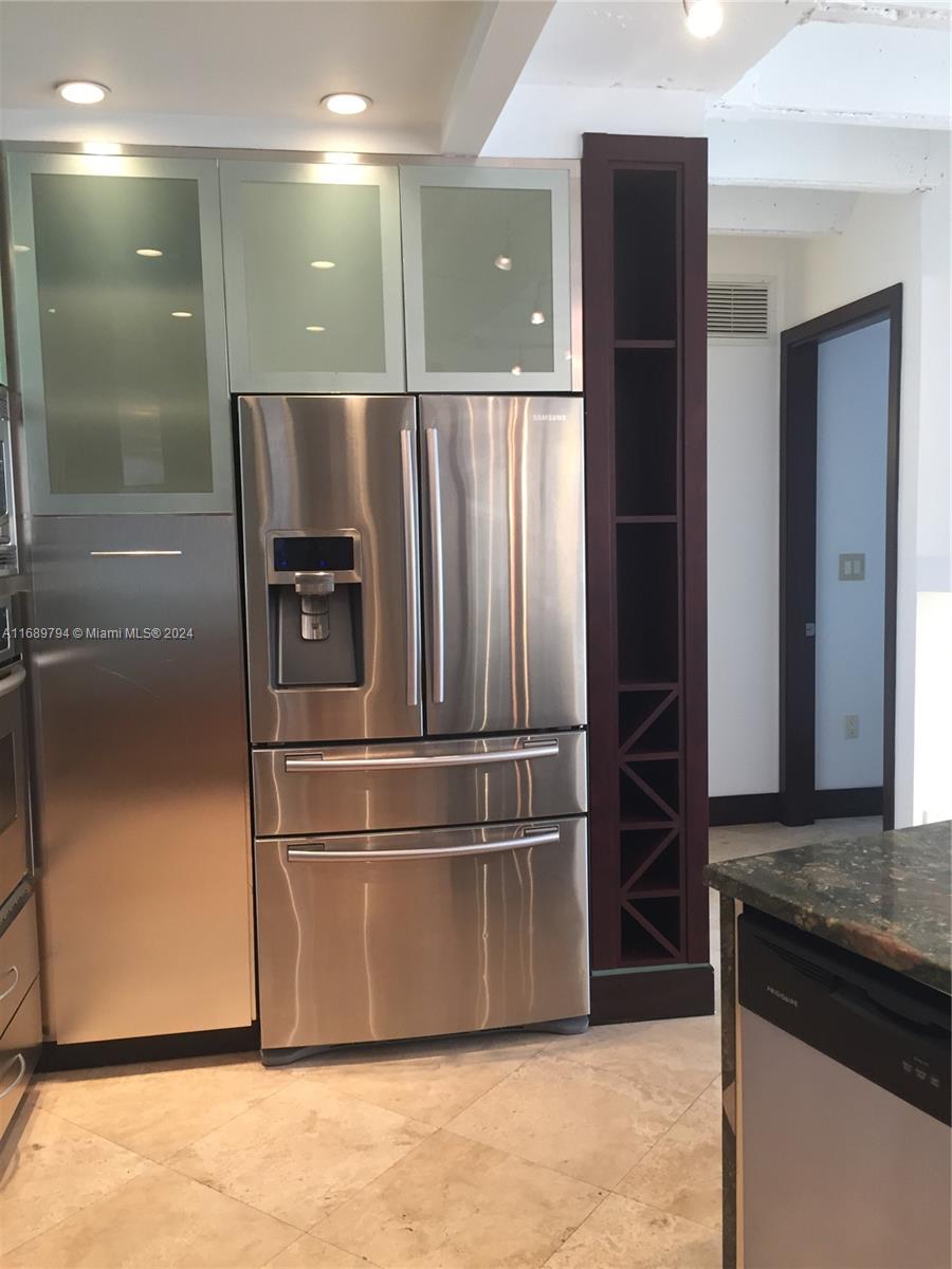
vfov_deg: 61.7
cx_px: 476
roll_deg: +0.9
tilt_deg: -4.9
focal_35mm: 29
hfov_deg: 48.2
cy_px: 634
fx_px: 1063
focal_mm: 4.15
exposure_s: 1/30
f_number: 2.2
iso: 80
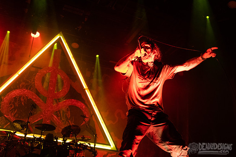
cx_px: 118
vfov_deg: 29.9
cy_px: 78
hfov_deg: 43.6
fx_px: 295
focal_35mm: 45
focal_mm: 45
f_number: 3.2
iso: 3200
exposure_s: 1/320
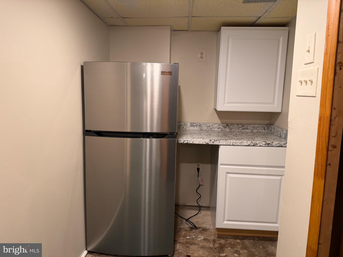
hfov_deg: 71.6
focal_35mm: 24
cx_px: 172
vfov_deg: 56.8
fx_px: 238
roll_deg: -1.7
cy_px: 128
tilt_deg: -6.5
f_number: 1.78
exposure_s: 1/60
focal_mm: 6.76
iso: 160
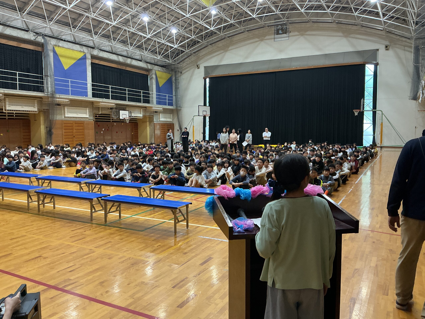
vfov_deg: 48.2
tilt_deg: -5.6
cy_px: 160
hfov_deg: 61.7
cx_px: 212
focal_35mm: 29
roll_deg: -0.1
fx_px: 356
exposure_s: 1/60
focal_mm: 3
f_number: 1.8
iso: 160
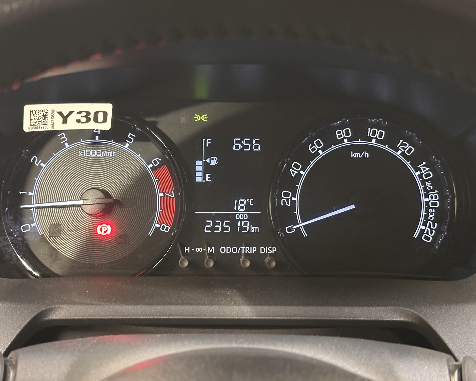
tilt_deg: -19.1
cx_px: 222
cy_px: 201
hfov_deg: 32.5
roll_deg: -0.4
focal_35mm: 58
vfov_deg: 26.2
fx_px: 817
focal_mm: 6.86
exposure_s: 1/20
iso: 800
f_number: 1.78
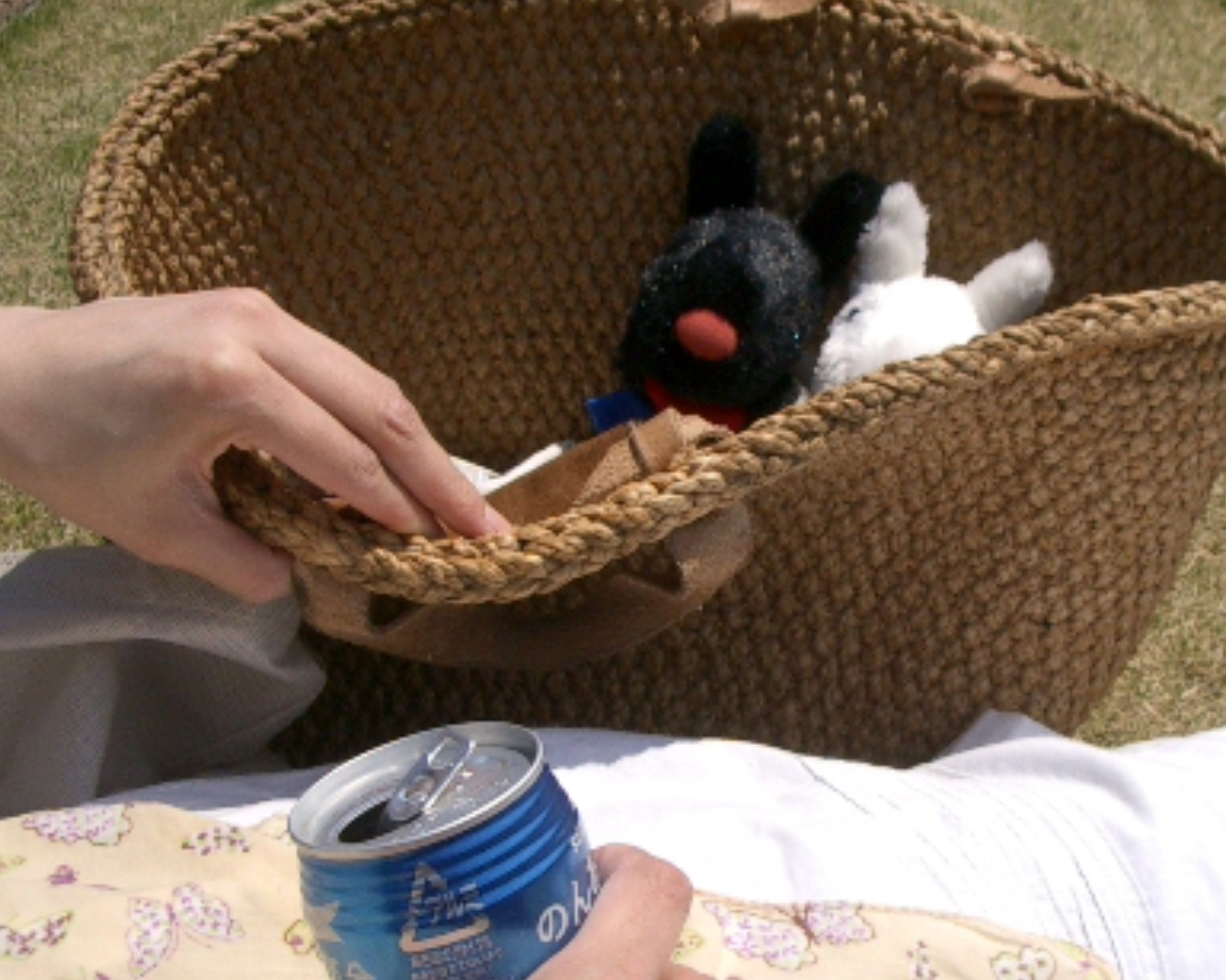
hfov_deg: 32.8
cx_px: 811
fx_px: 2068
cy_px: 546
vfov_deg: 26.7
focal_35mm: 57
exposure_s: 1/1000
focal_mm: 5.8
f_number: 4.3
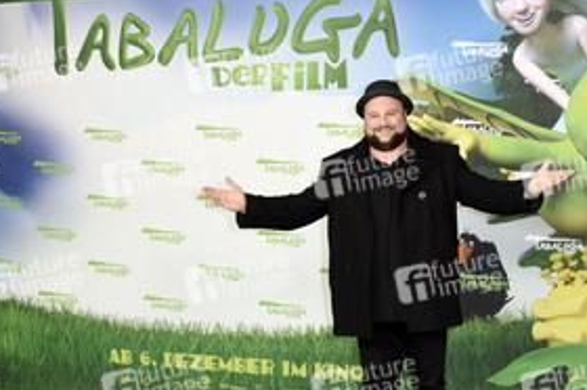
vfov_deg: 23.3
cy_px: 226
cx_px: 393
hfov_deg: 34.2
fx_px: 945
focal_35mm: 58
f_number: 5.6
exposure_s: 1/125
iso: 500
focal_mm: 24
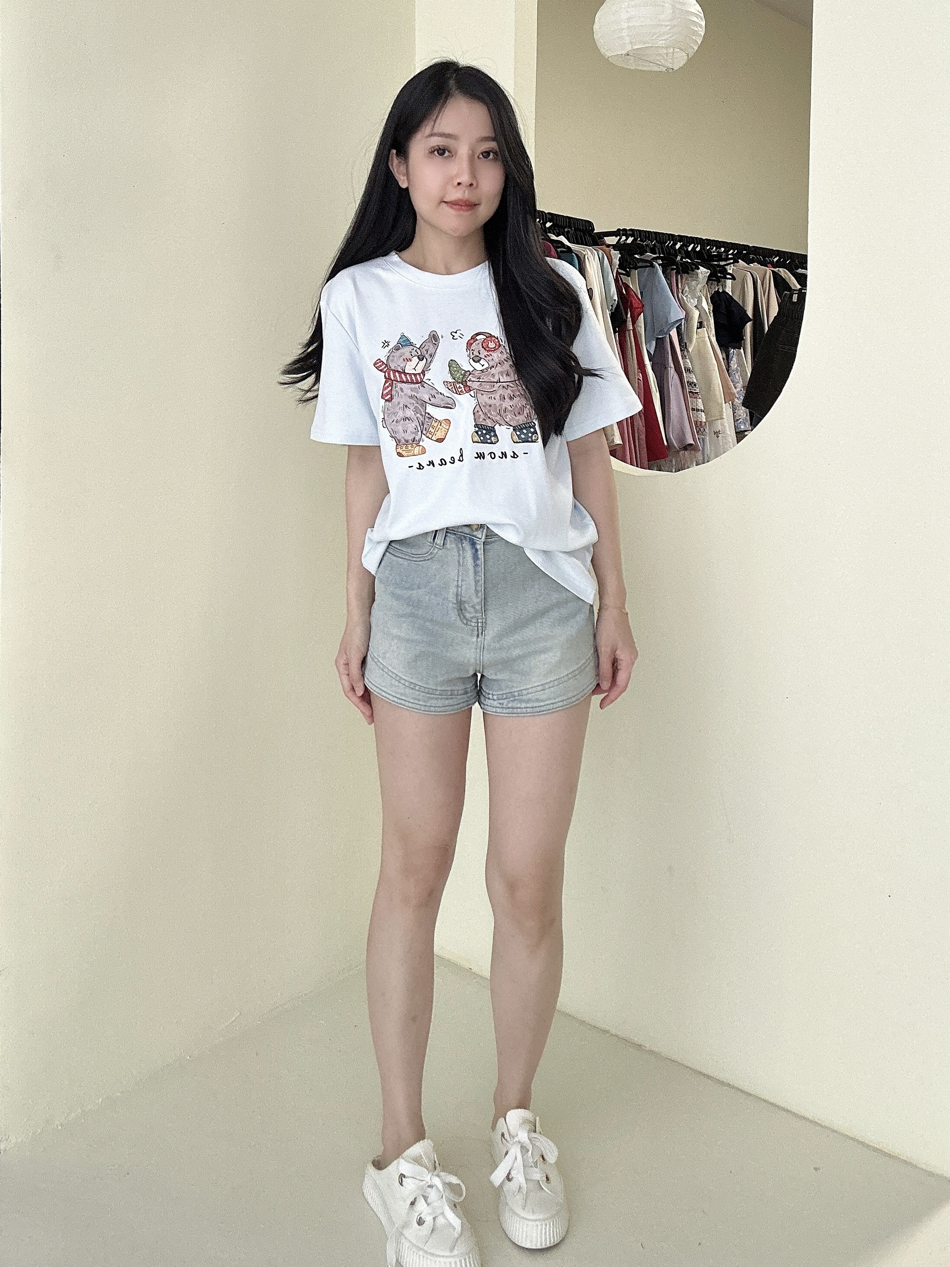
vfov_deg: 73.9
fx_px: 842
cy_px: 634
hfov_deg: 58.9
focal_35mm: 23
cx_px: 475
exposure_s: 1/60
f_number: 1.9
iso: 125
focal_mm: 2.69
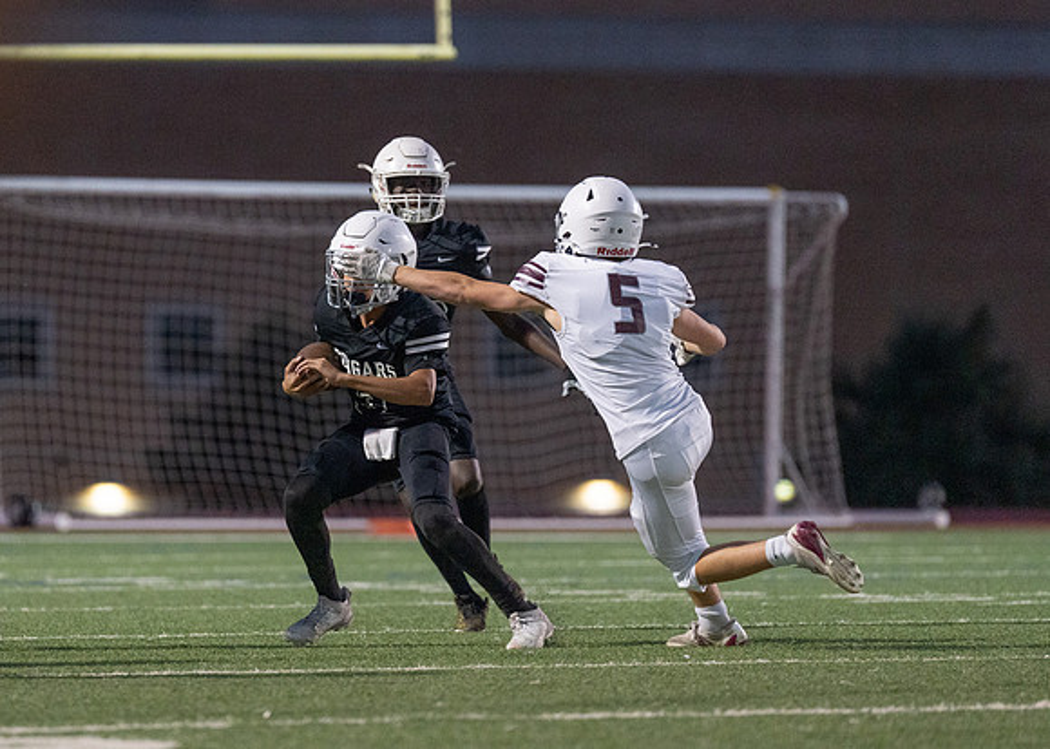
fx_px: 10032
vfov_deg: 4.3
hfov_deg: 6.0
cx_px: 383
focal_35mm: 336
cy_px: 392
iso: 1600
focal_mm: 200
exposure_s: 1/1000
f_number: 2.8
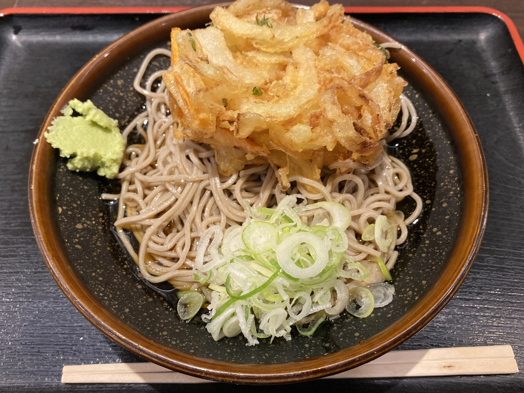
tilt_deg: -61.0
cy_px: 196
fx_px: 394
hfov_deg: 67.3
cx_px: 262
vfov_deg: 53.1
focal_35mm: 26
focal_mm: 4.25
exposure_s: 1/100
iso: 125
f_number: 1.8
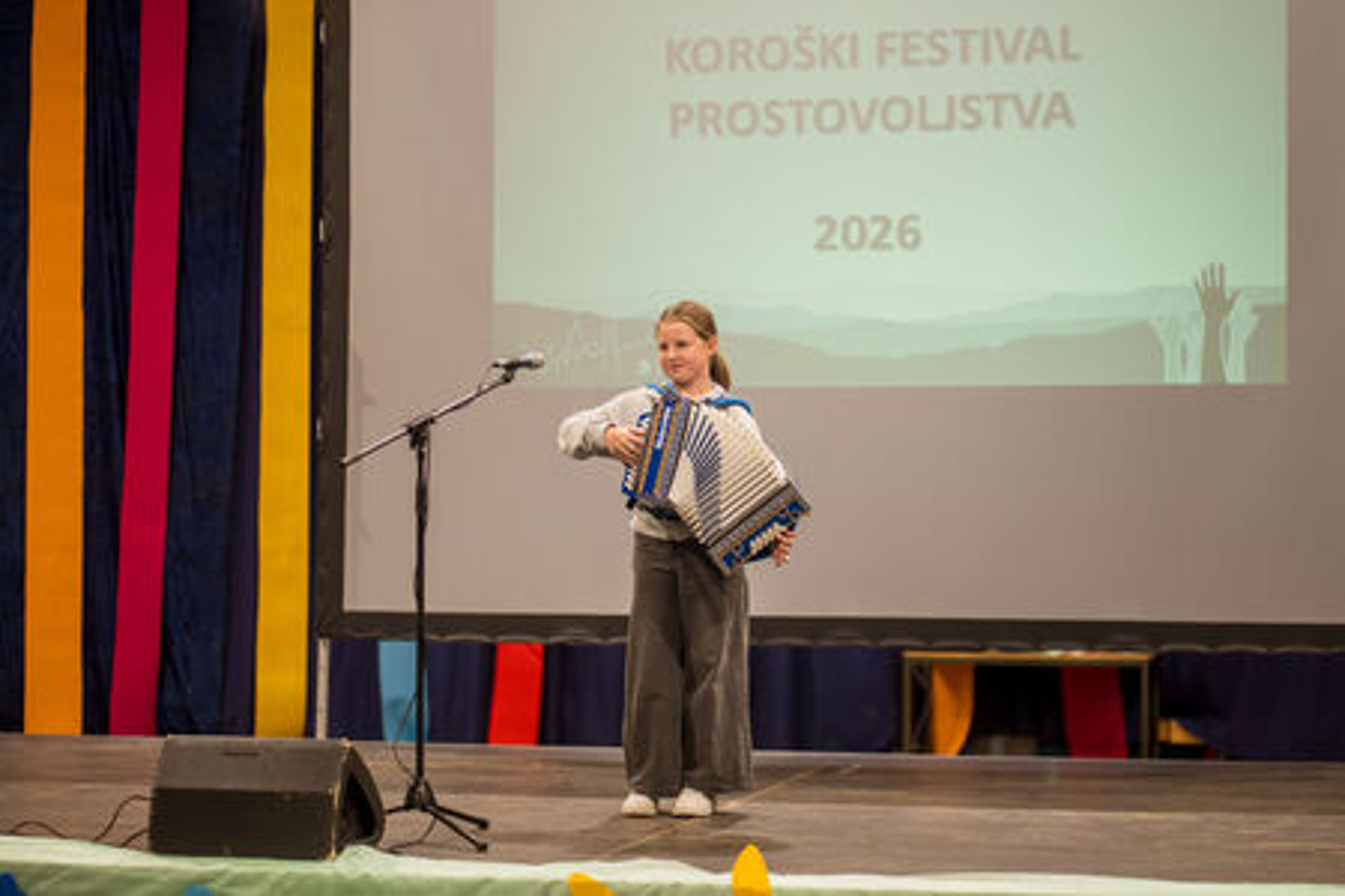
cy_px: 414
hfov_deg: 22.3
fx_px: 3419
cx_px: 724
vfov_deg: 14.9
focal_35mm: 92
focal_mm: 85
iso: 400
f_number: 1.8
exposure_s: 1/250
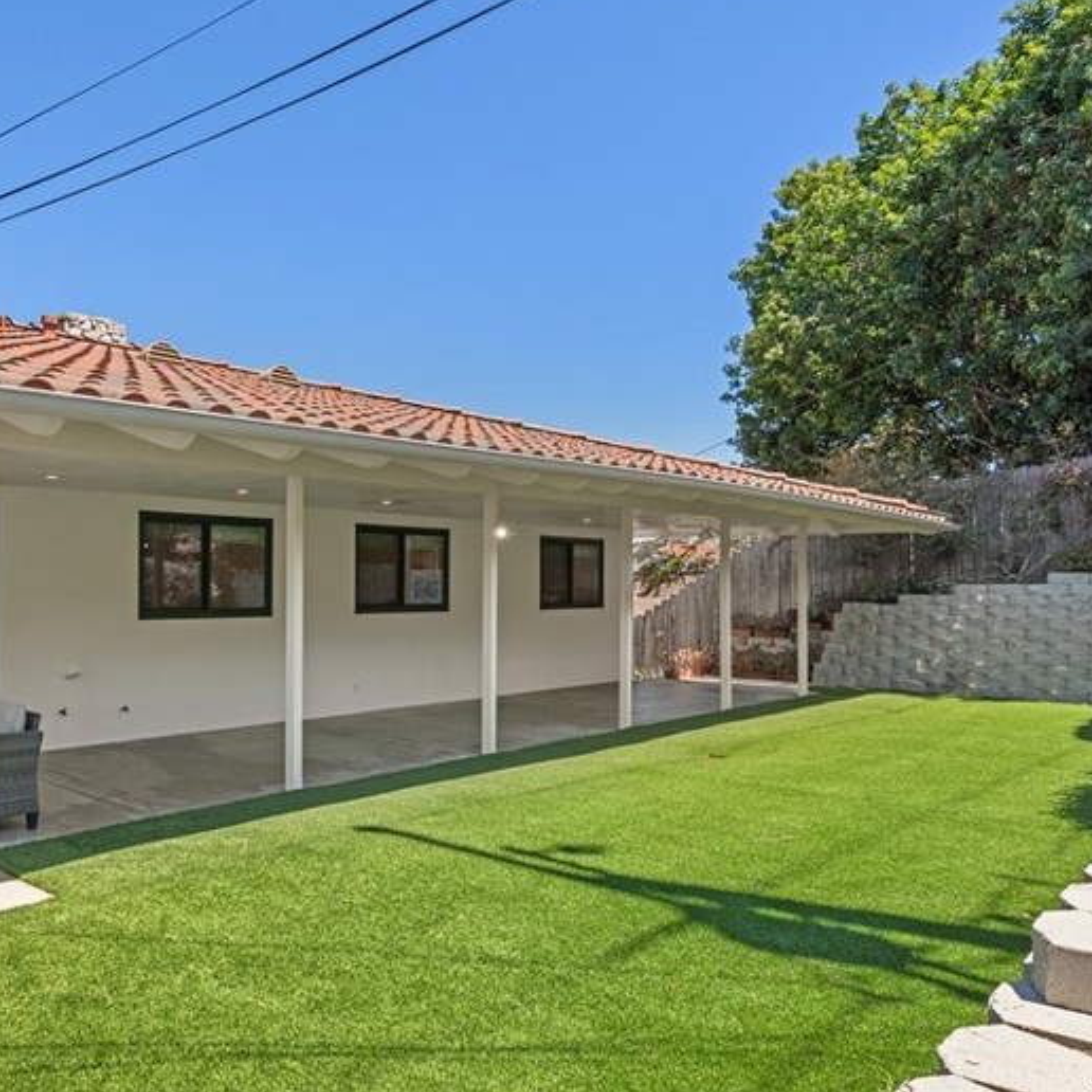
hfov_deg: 52.2
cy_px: 564
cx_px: 116
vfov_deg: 59.1
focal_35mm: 27
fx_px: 964
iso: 800
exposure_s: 1/250
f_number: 9
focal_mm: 16
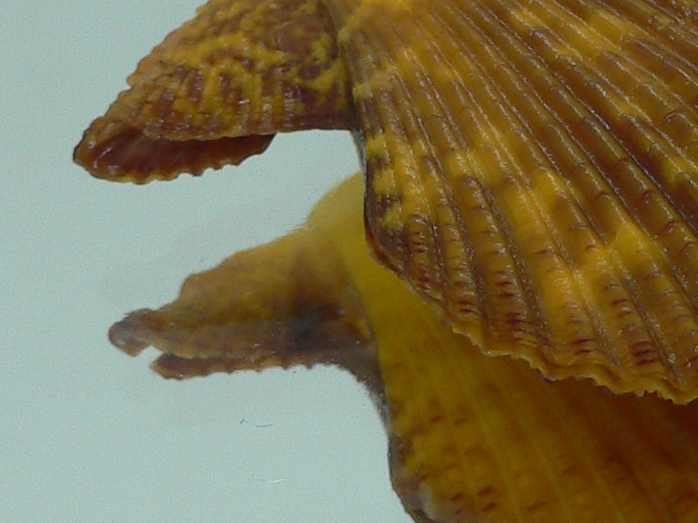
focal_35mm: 96
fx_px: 1935
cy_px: 177
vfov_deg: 15.4
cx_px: 704
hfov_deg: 19.8
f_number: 2.8
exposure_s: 1/60
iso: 100
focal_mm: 4.6
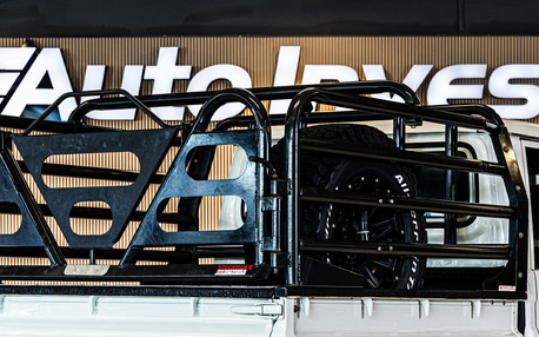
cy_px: 335
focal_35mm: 123
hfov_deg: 16.9
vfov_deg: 10.6
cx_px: 418
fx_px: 1806
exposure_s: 1/125
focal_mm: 54
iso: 640
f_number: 4.5
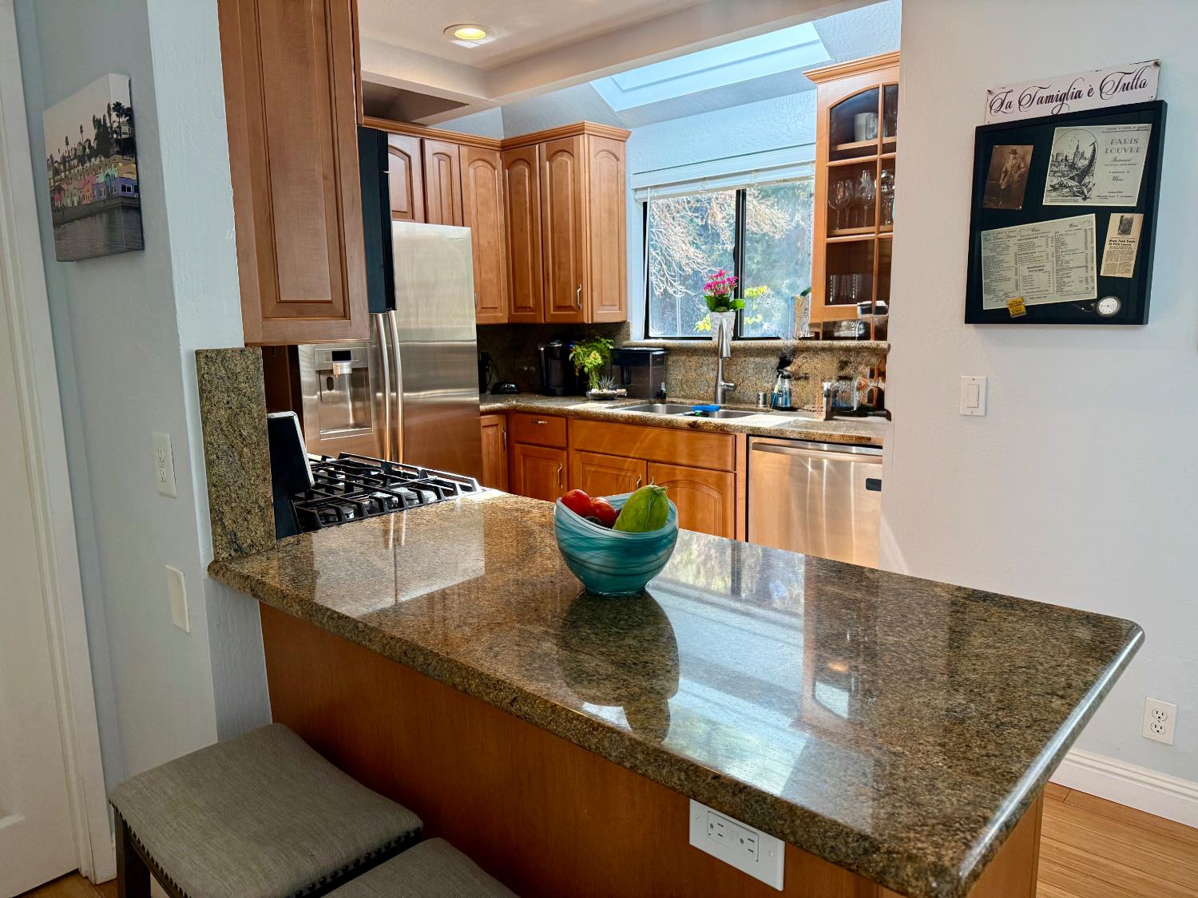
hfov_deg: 71.6
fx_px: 831
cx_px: 599
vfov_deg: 56.8
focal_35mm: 24
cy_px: 449
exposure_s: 1/142
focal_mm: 6.76
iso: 200
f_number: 1.78
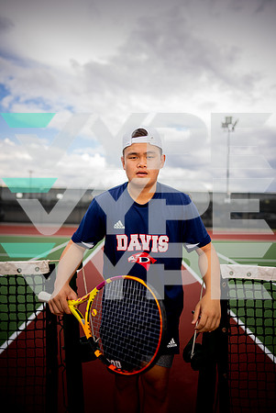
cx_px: 138
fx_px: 275
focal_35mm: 24
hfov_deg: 53.2
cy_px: 206
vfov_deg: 73.7
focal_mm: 24
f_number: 1.4
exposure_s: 1/1600
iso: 50
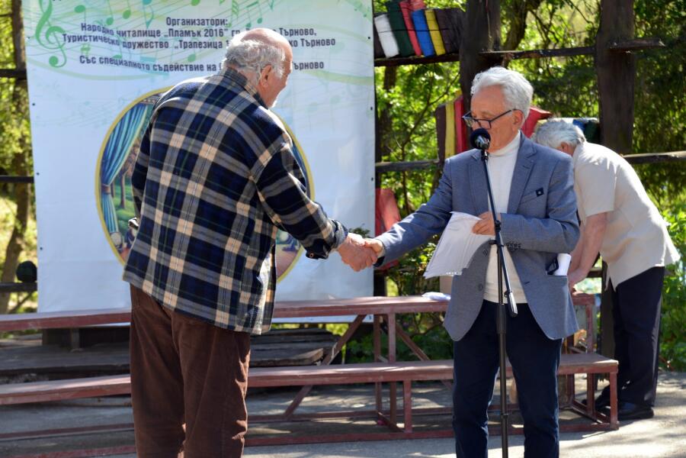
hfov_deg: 19.5
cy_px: 229
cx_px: 343
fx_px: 2001
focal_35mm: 105
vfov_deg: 13.0
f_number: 4.5
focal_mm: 105
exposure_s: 1/80
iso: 200
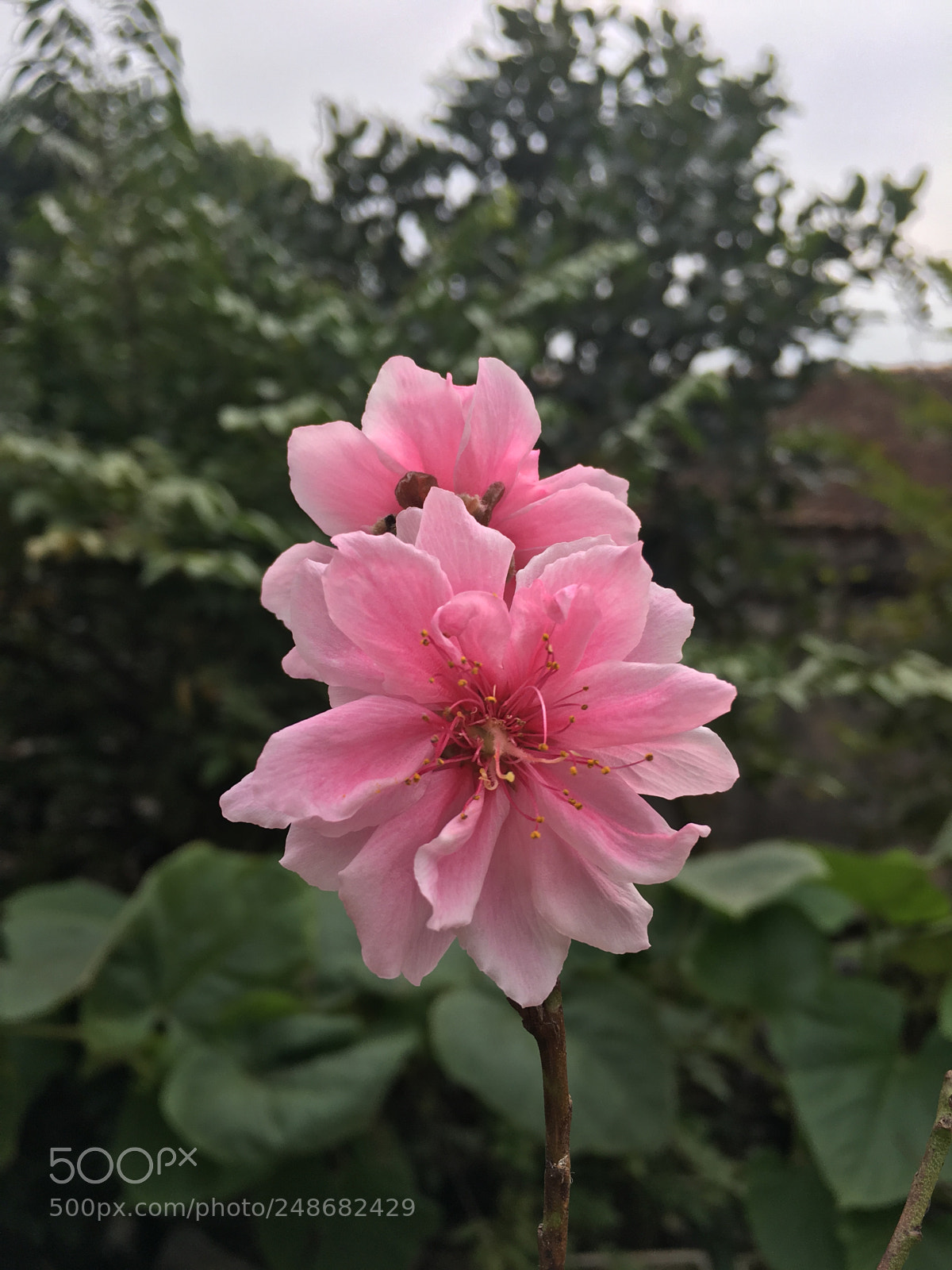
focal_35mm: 29
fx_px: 1063
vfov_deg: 61.7
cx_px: 476
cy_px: 635
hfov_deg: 48.2
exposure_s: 1/754
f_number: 2.2
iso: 25
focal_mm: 4.15
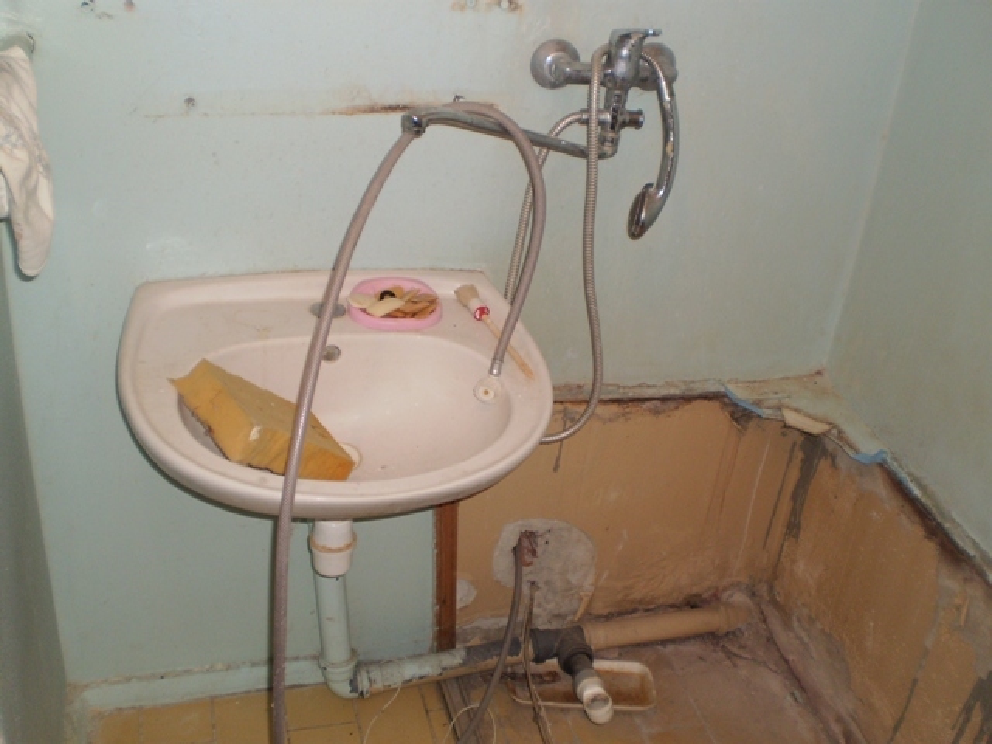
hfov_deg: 51.4
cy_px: 372
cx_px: 496
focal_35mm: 36
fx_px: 1032
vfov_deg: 39.7
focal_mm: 6.3
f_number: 3.1
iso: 125
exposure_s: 1/30
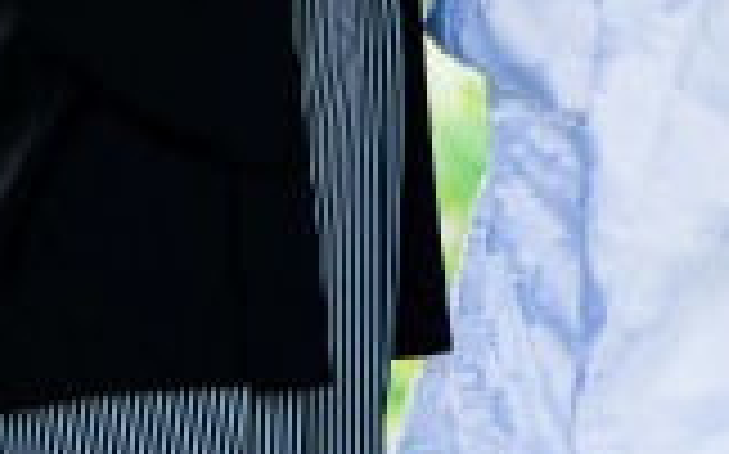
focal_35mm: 428
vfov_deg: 3.0
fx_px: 8497
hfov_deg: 4.9
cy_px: -726
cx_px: 680
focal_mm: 85
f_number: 2.8
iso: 200
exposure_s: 1/250
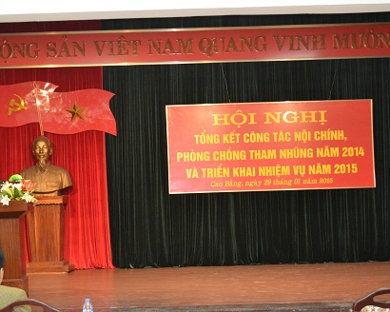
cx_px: 179
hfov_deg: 28.7
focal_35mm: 66
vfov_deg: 23.1
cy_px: 187
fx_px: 762
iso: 2800
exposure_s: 1/60
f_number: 4.8
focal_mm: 32
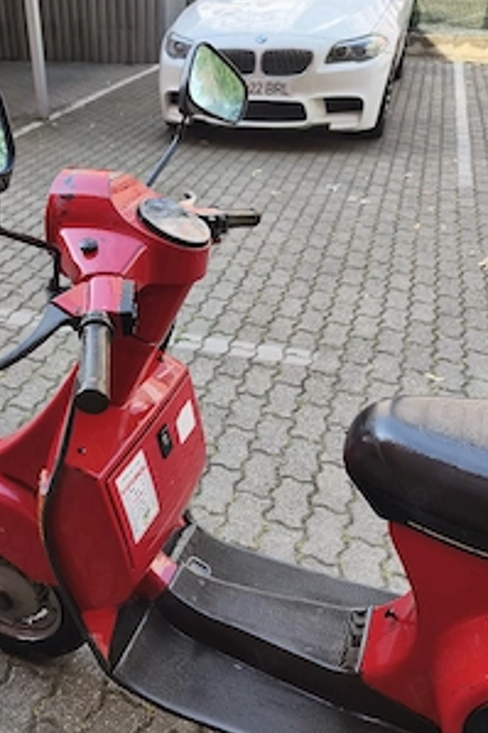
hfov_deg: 40.4
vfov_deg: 57.7
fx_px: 651
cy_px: 478
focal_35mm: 32
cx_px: 152
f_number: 1.65
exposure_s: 1/161
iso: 50
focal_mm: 6.18
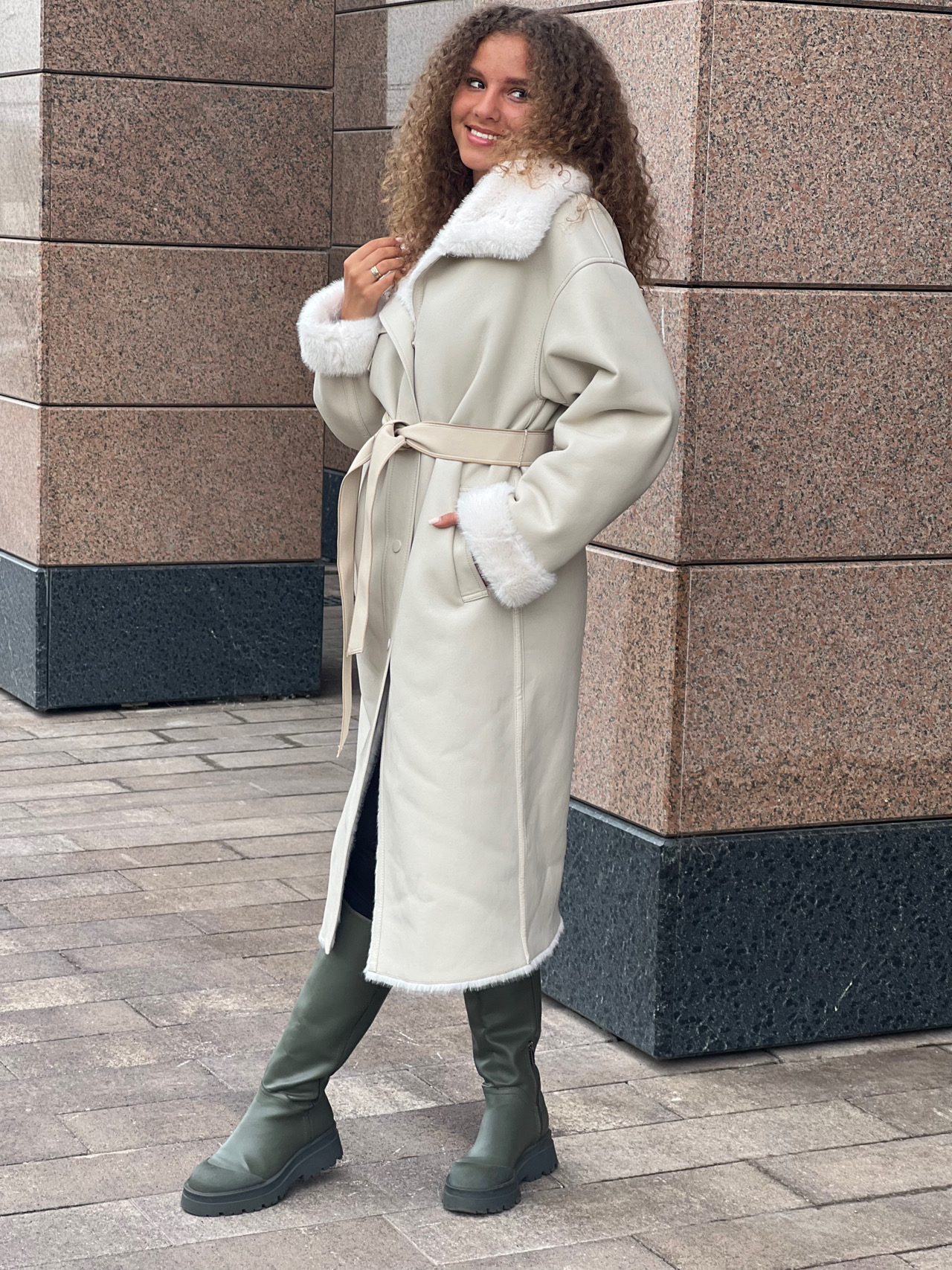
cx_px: 476
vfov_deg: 25.3
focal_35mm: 77
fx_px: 2824
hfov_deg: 19.1
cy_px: 635
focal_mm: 9
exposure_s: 1/169
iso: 25
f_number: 2.8
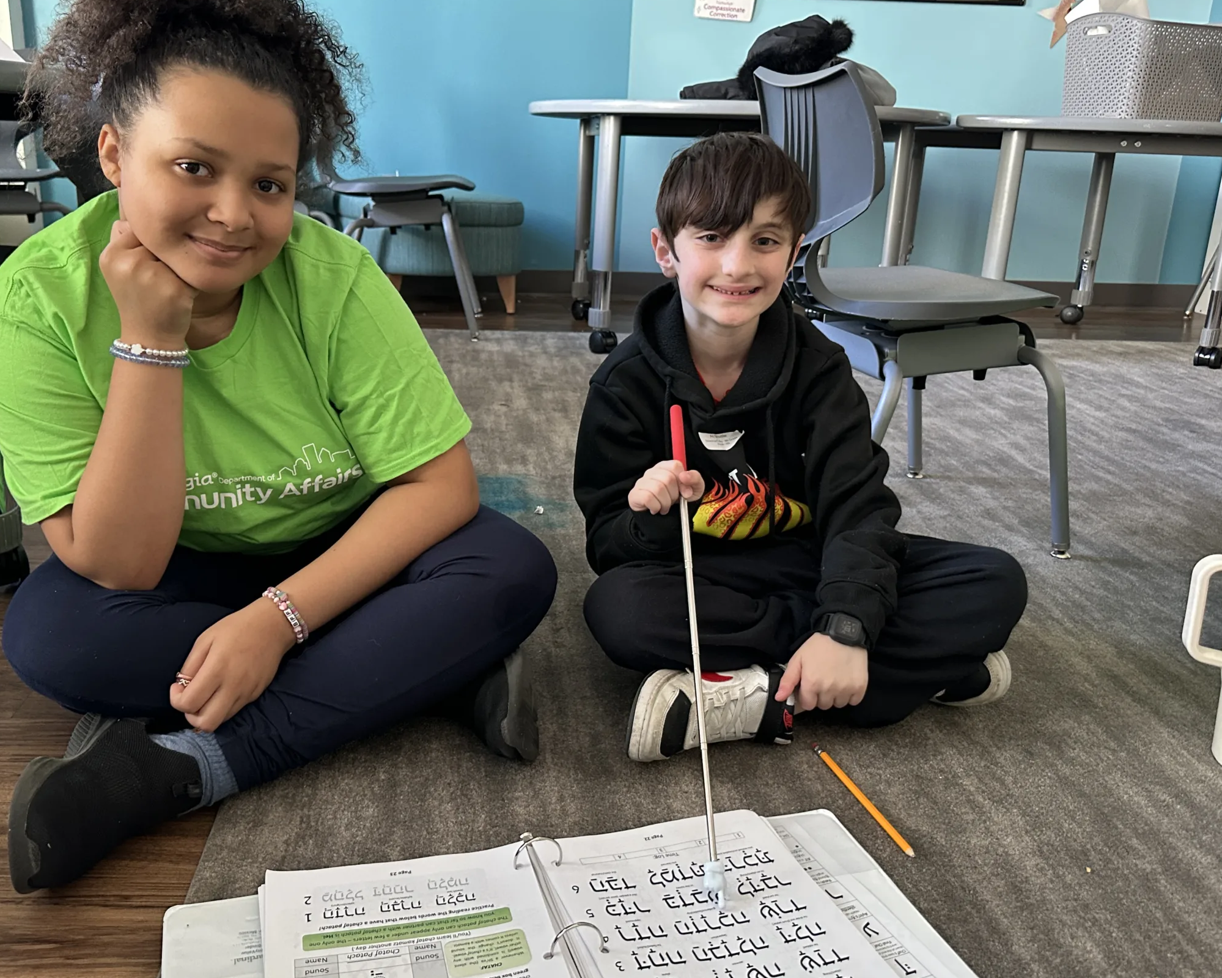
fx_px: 1085
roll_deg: -2.6
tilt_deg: -16.1
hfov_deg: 58.7
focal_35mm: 30
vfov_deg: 48.5
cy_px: 491
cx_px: 550
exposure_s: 1/60
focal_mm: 6.86
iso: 400
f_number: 1.78
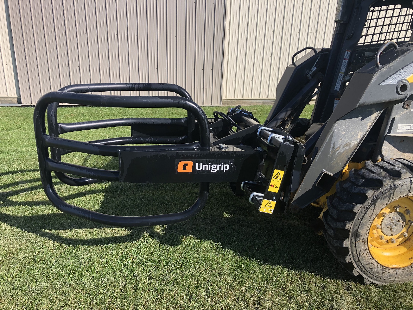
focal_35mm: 28
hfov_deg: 63.4
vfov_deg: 49.7
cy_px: 155
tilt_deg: -17.1
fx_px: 334
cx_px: 206
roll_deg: -1.1
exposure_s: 1/1263
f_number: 1.8
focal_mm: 3.99
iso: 20
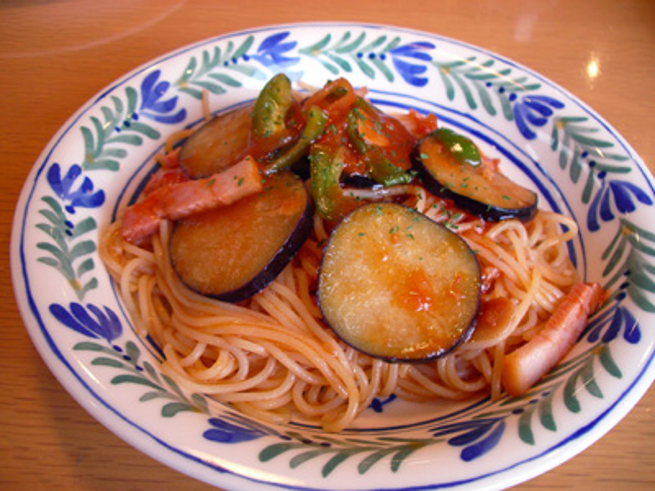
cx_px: 328
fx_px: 662
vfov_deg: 40.7
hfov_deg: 52.6
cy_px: 246
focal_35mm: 35
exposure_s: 1/25
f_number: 2.6
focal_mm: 5.8
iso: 200
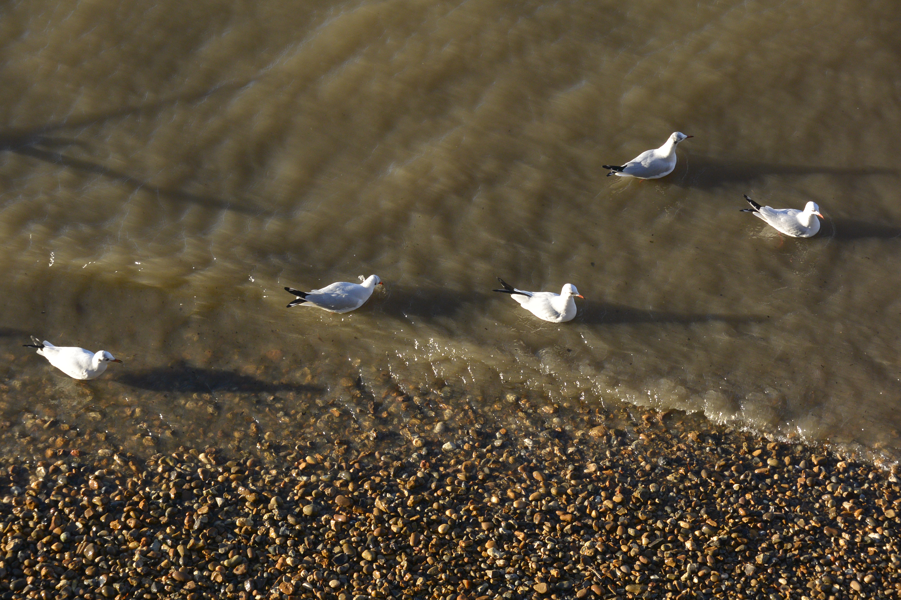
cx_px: 450
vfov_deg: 11.9
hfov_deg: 17.8
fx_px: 2878
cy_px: 300
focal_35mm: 115
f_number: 5.6
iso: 160
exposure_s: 1/320
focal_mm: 42.7
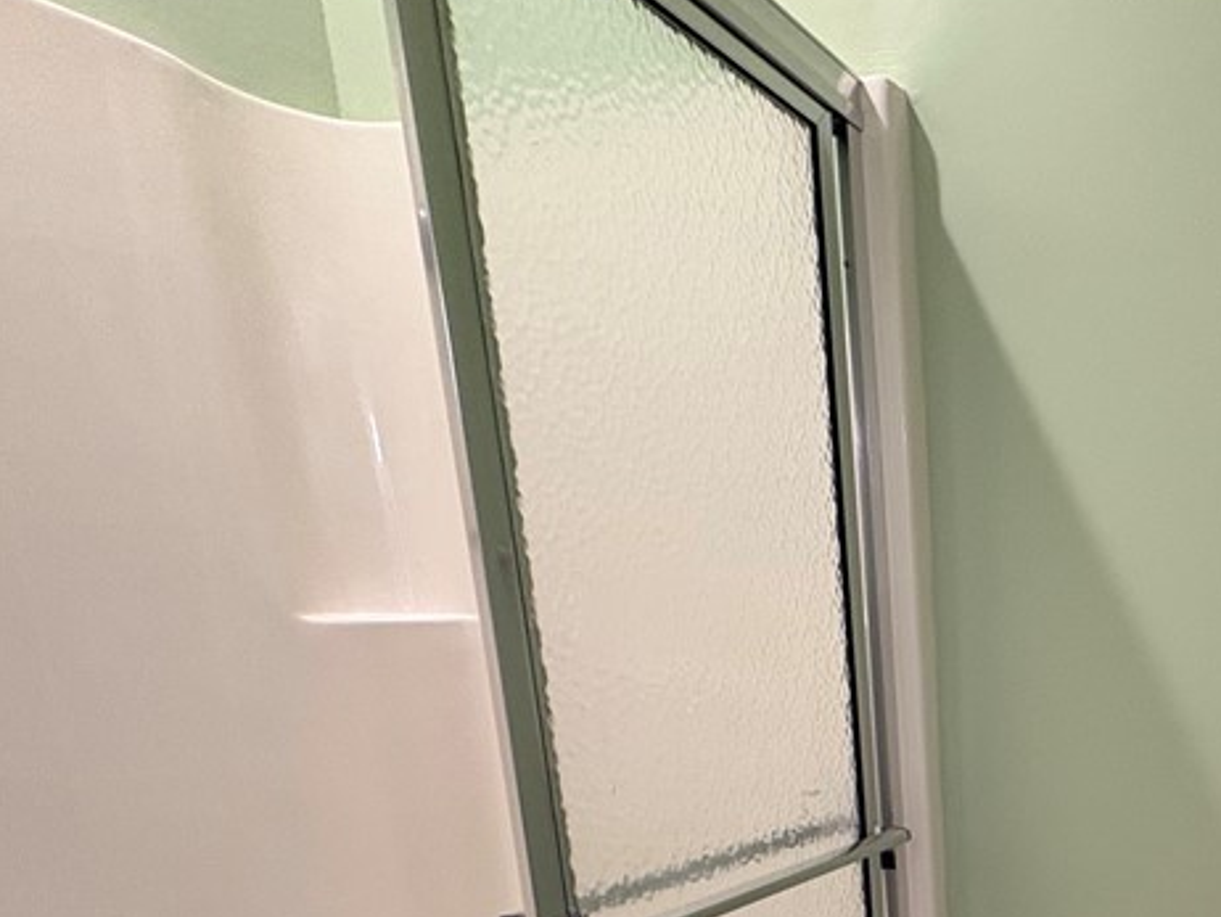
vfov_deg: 40.5
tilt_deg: -12.9
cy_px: 891
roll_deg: -0.1
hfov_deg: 47.7
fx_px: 1094
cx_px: 1237
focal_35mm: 31
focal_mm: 2.22
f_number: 2.2
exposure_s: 1/60
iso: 320
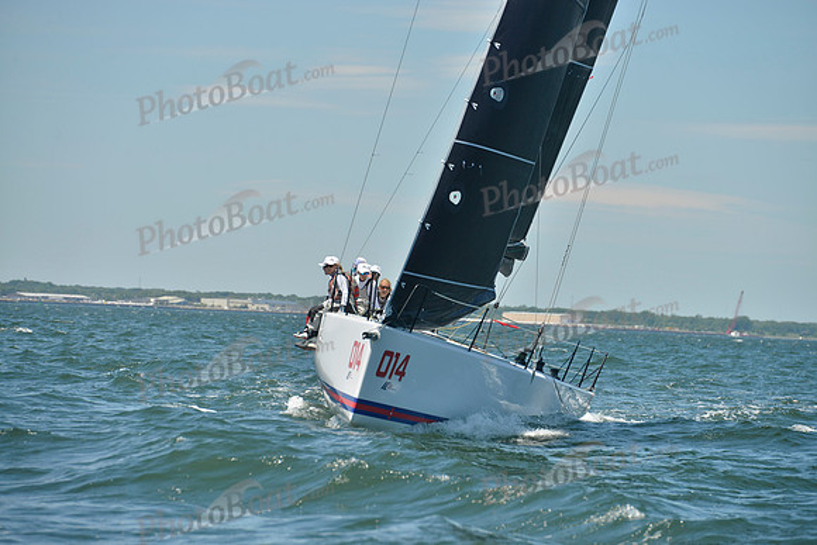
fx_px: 4540
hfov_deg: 10.3
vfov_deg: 6.9
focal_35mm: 200
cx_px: 408
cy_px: 272
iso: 280
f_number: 8
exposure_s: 1/1250
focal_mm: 200
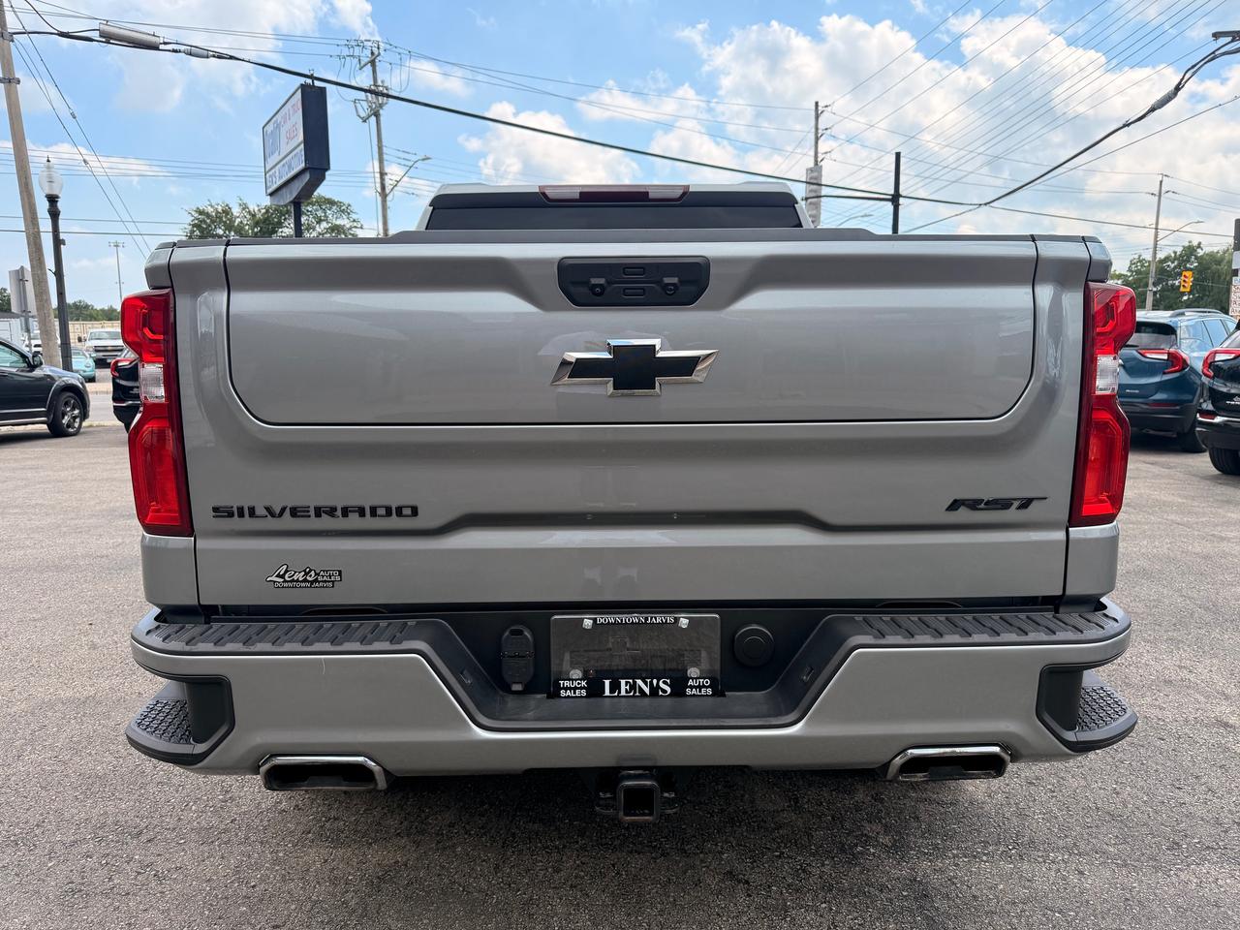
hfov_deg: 71.6
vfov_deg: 56.8
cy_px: 465
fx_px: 860
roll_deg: -0.3
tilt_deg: -8.1
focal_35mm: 24
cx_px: 620
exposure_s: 1/3145
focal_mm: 6.76
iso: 100
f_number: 1.78
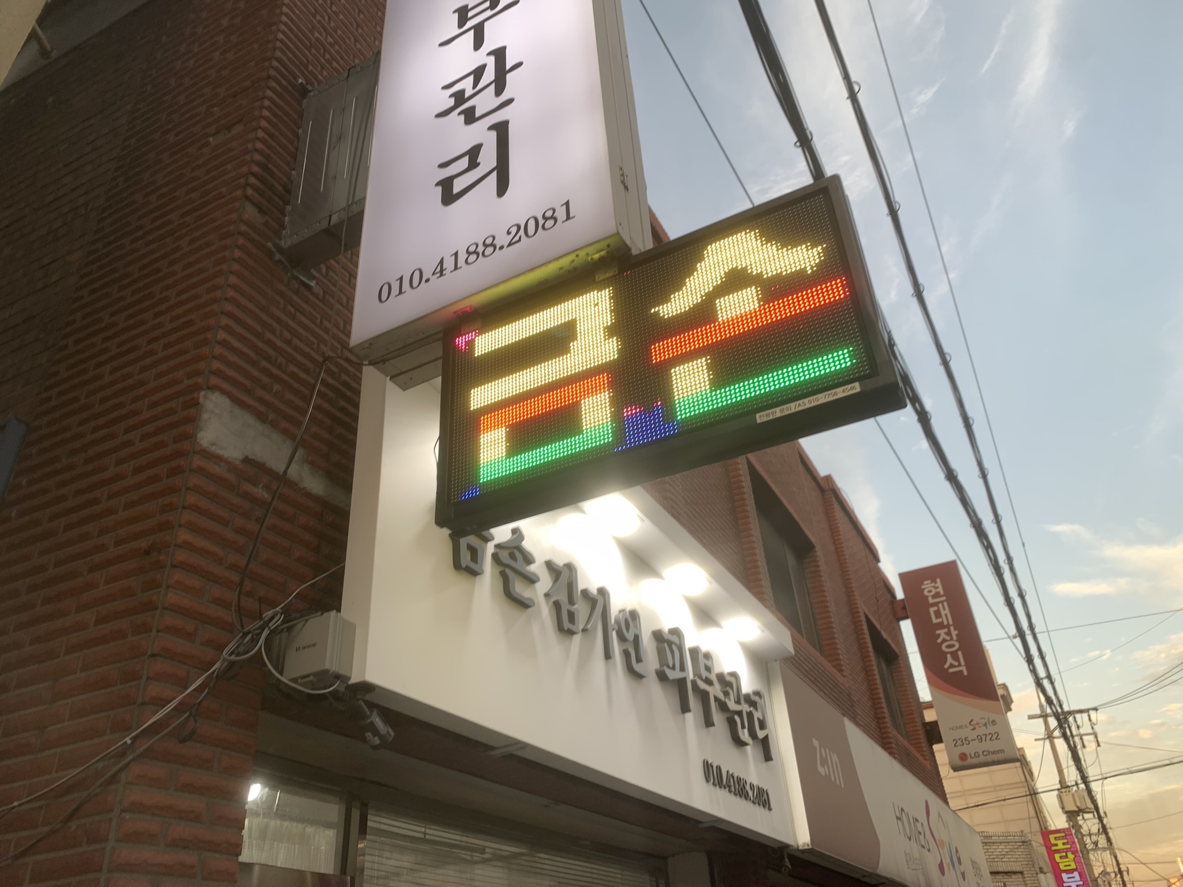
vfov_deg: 53.1
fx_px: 889
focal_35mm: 26
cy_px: 444
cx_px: 592
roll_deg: +3.5
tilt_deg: +34.3
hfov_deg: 67.3
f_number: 1.8
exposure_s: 1/120
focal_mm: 4.25
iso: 25
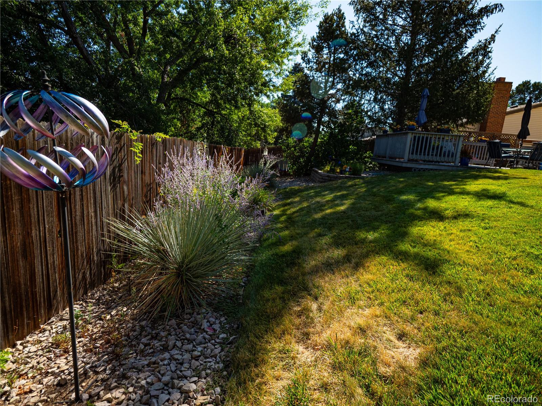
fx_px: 313
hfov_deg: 81.7
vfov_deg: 66.0
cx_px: 271
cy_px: 203
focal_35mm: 20
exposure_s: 1/2000
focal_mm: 10
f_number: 2.8
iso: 200
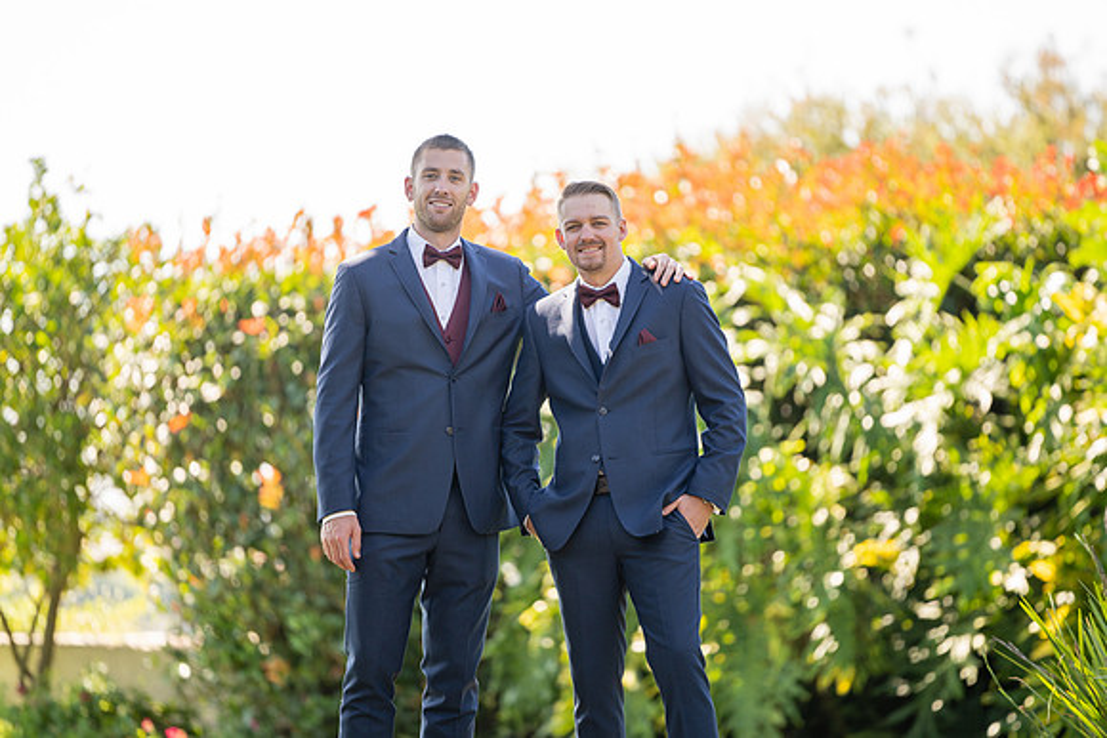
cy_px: 369
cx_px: 554
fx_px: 6151
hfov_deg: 10.3
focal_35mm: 200
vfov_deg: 6.9
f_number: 2.8
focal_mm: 200
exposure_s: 1/400
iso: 200
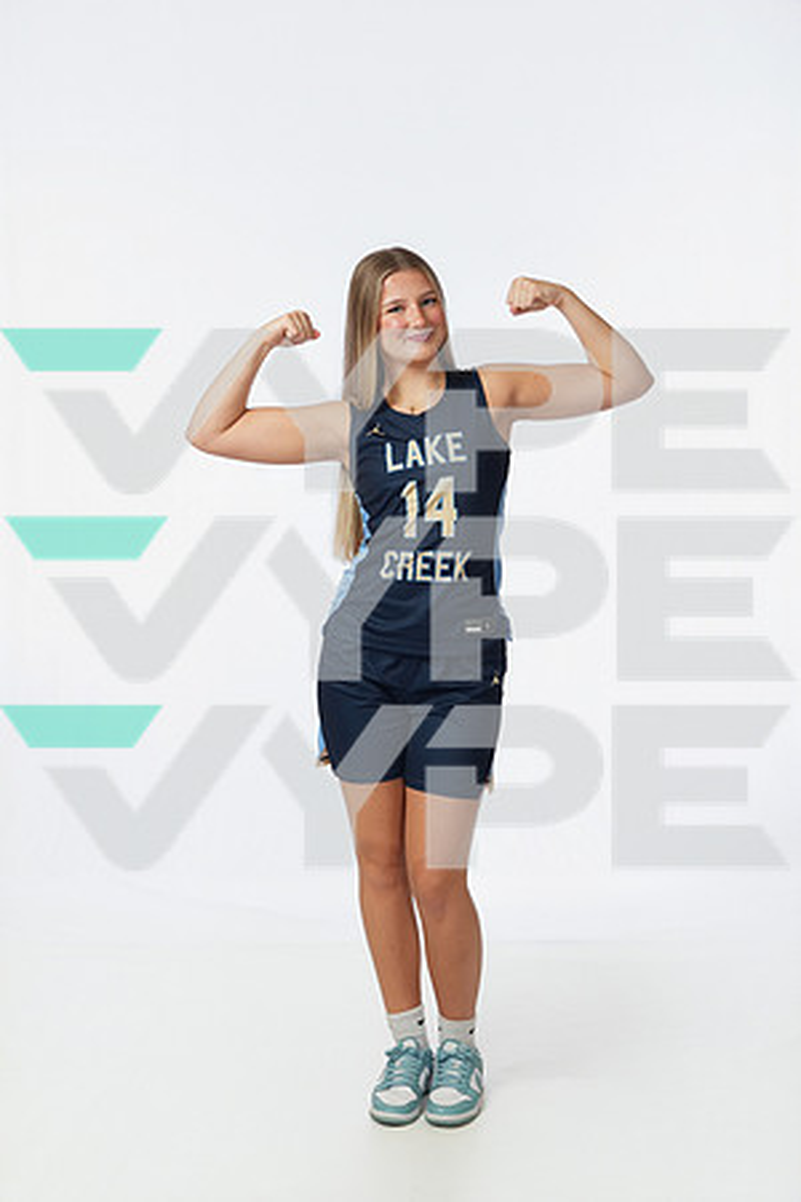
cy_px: 601
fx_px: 1669
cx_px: 400
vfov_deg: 39.6
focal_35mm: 50
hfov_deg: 27.0
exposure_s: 1/200
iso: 800
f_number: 6.3
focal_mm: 50
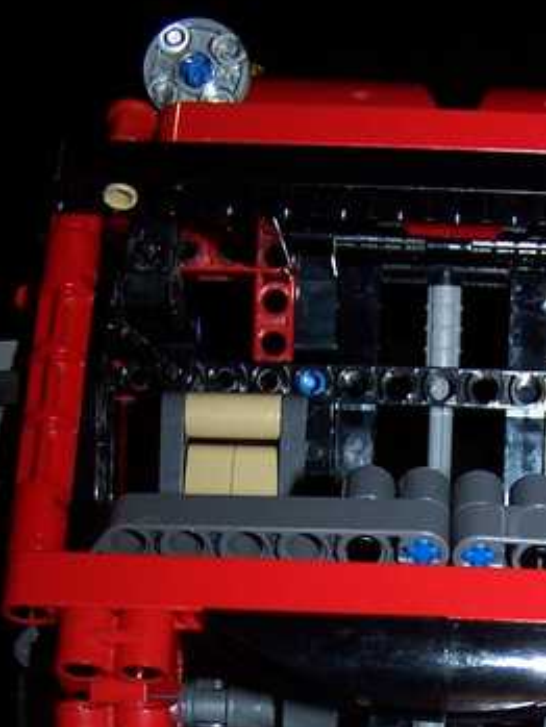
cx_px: 452
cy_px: 700
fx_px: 1829
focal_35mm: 87
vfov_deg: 21.8
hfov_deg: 16.8
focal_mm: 6.3
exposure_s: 1/60
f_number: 2.8
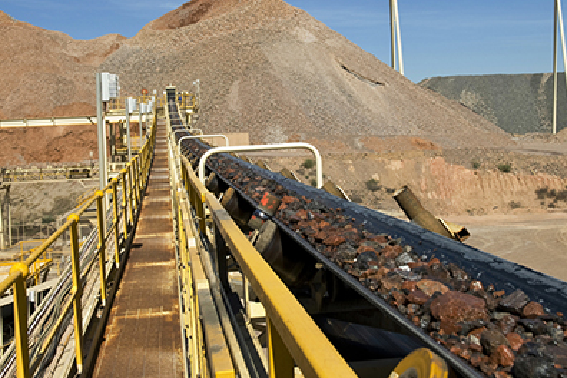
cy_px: 116
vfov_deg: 25.3
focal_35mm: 53
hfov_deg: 37.5
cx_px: 292
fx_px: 835
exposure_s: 1/320
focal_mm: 35
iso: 400
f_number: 11
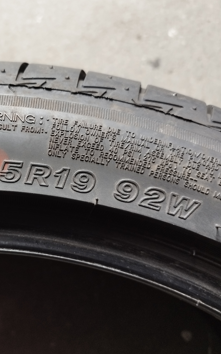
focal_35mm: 36
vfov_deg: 54.0
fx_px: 347
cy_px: 178
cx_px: 41
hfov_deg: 34.2
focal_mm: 5.95
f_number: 1.89
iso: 390
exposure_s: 1/25
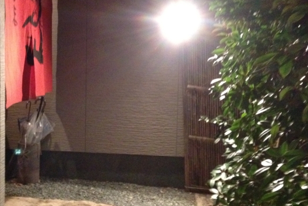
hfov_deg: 35.9
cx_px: 104
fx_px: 471
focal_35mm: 55
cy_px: 89
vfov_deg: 24.6
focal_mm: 4.28
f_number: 2.4
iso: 800
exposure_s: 1/15
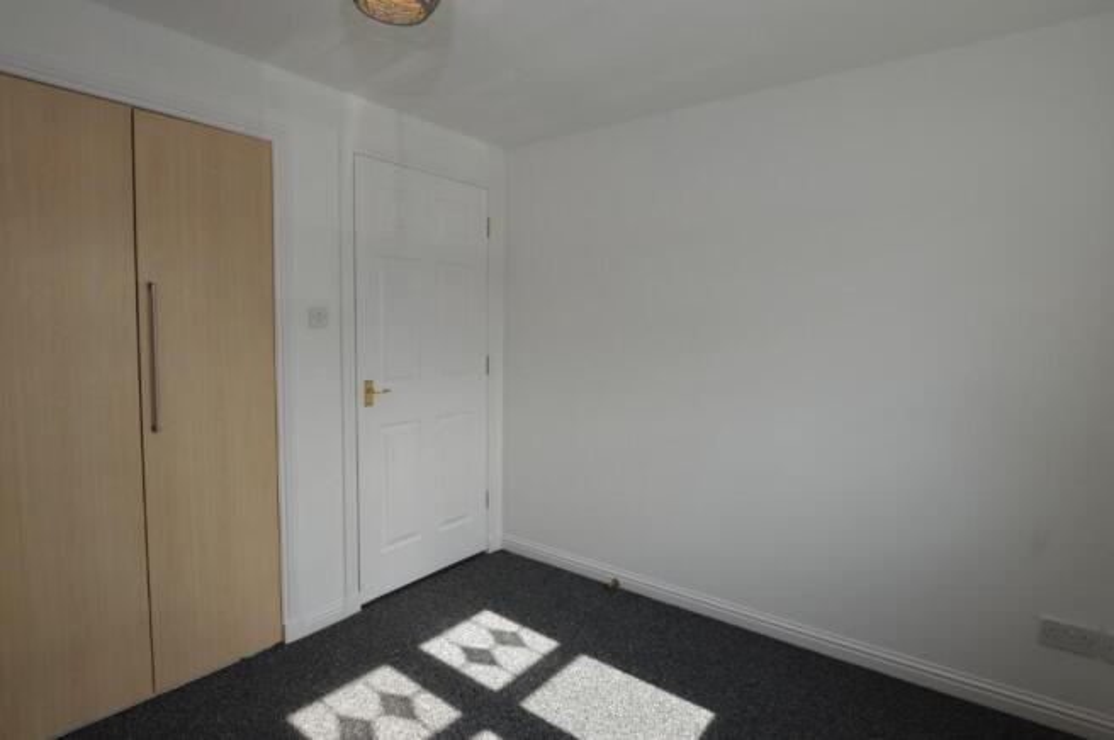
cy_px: 370
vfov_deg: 67.3
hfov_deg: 90.1
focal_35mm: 18
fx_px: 556
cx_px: 557
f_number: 5.6
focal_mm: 12
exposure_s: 1/60
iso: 125
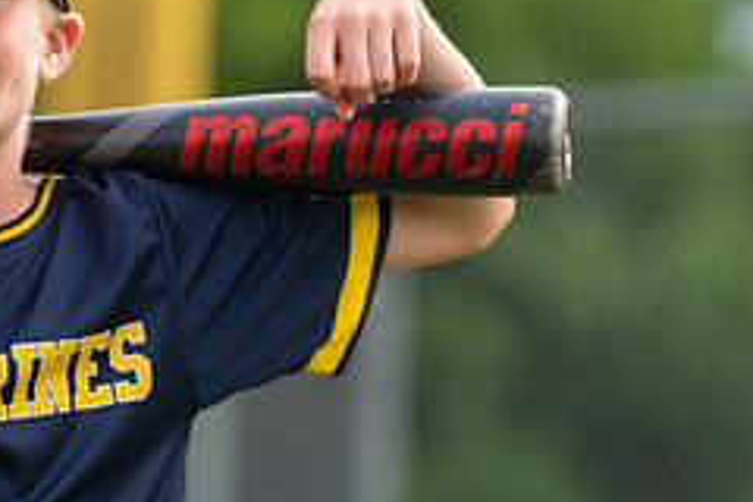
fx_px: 7153
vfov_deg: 4.0
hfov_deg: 6.0
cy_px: 175
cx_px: -9
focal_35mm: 342
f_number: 2.8
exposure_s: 1/320
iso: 200
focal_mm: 126
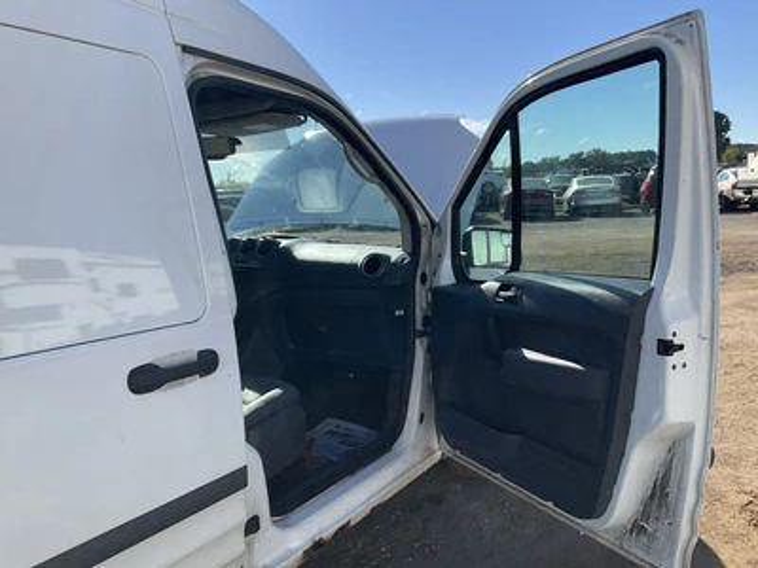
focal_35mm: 29
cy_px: 284
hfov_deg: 61.7
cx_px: 379
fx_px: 635
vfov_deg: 48.2
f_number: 1.8
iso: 25
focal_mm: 3
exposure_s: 1/1534
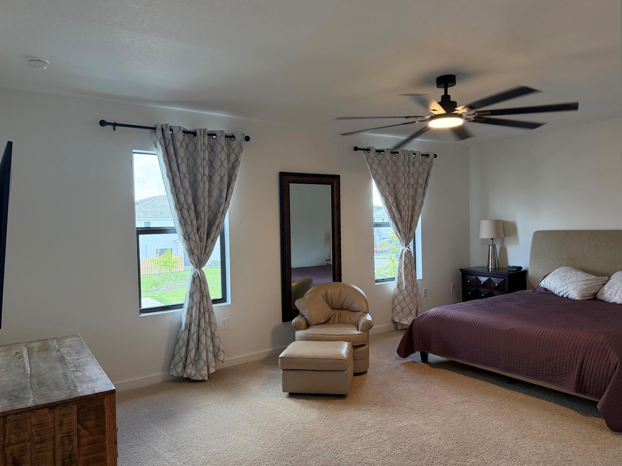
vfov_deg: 56.8
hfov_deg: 71.6
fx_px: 431
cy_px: 233
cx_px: 311
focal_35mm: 24
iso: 200
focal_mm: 6.76
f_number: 1.78
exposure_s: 1/91
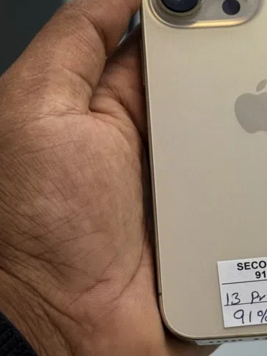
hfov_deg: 11.0
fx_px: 1367
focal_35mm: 133
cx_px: 281
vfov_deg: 14.8
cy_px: 200
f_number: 1.78
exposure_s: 1/434
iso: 80
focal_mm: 6.76
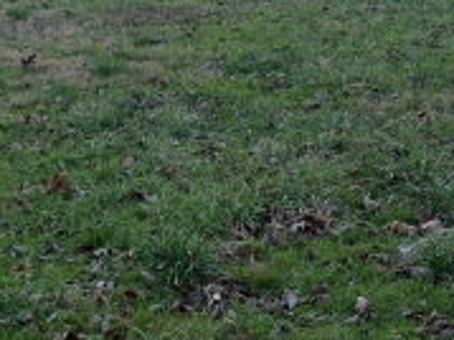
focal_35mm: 97
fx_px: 1271
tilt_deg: -10.5
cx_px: 595
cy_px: -94
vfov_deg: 14.6
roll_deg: +3.7
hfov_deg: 18.8
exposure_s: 1/385
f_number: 1.8
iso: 25
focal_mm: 4.25
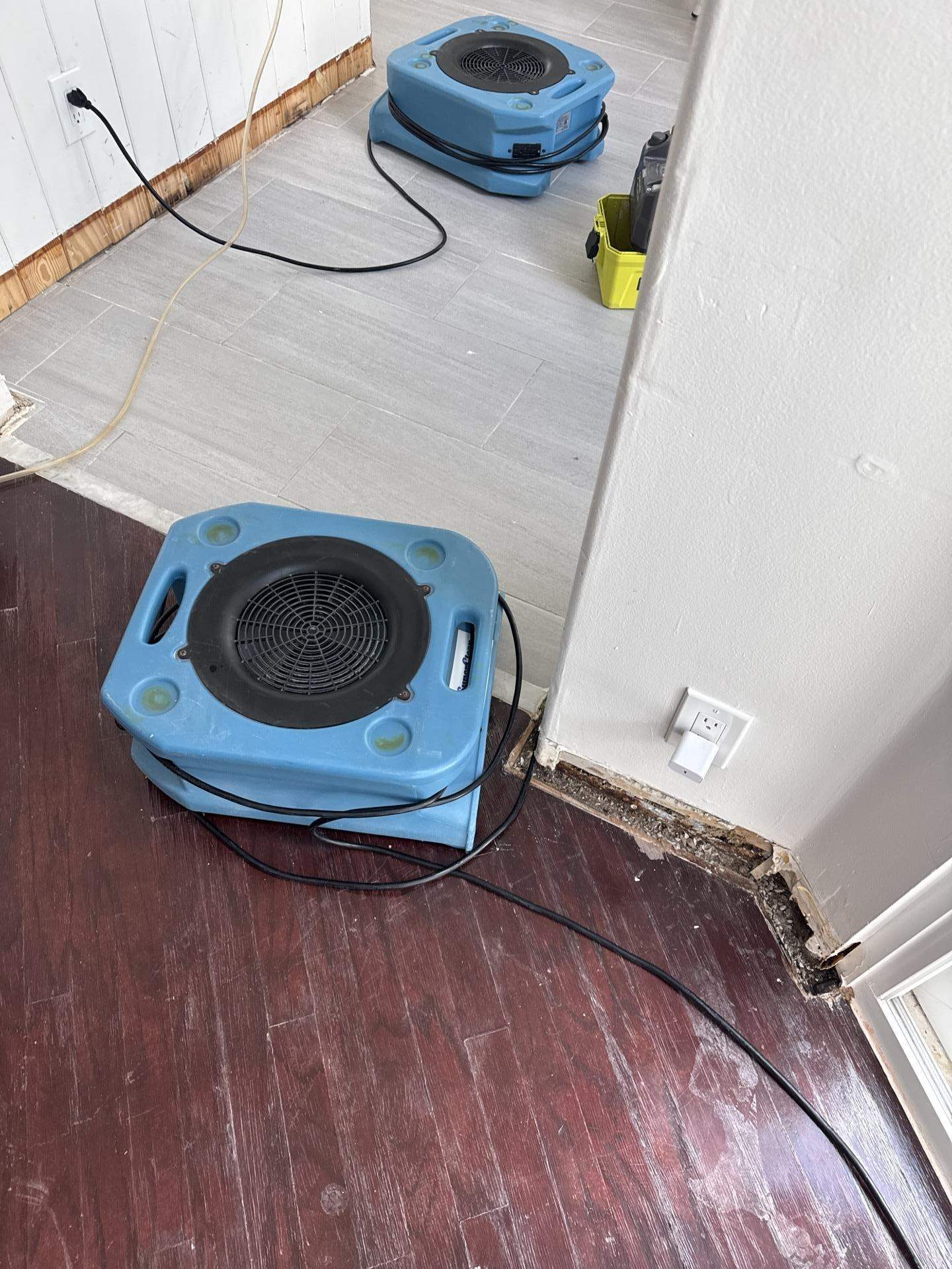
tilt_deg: -55.4
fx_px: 880
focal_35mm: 24
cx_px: 476
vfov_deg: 71.6
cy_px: 634
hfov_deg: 56.8
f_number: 1.78
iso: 100
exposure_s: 1/121
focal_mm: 6.76
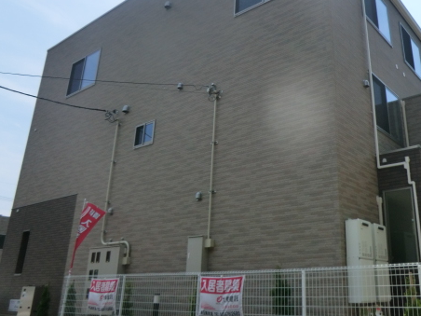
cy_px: 124
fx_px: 414
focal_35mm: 34
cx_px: 278
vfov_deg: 41.6
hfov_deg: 53.0
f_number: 7.5
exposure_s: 1/250
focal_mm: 4.3
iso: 80
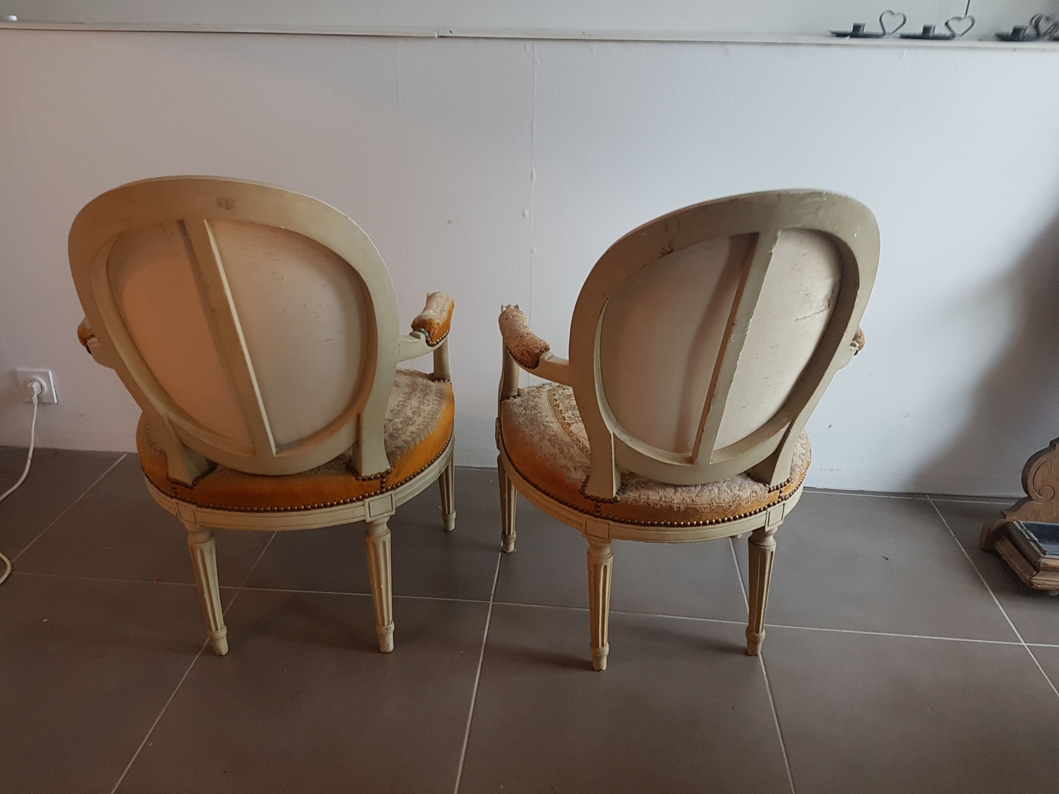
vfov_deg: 53.1
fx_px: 795
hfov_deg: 67.3
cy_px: 397
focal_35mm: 26
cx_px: 530
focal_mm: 4.2
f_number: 1.7
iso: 80
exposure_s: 1/50
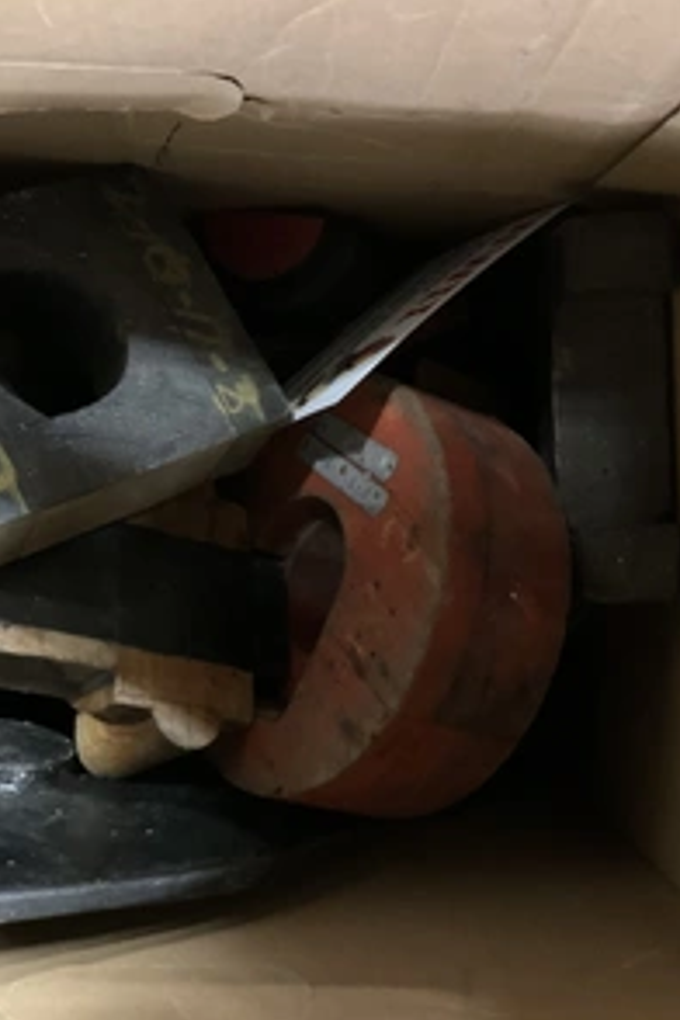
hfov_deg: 32.3
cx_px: 219
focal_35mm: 41
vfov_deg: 47.4
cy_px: 517
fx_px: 1162
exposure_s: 1/15
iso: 500
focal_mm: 3
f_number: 1.8
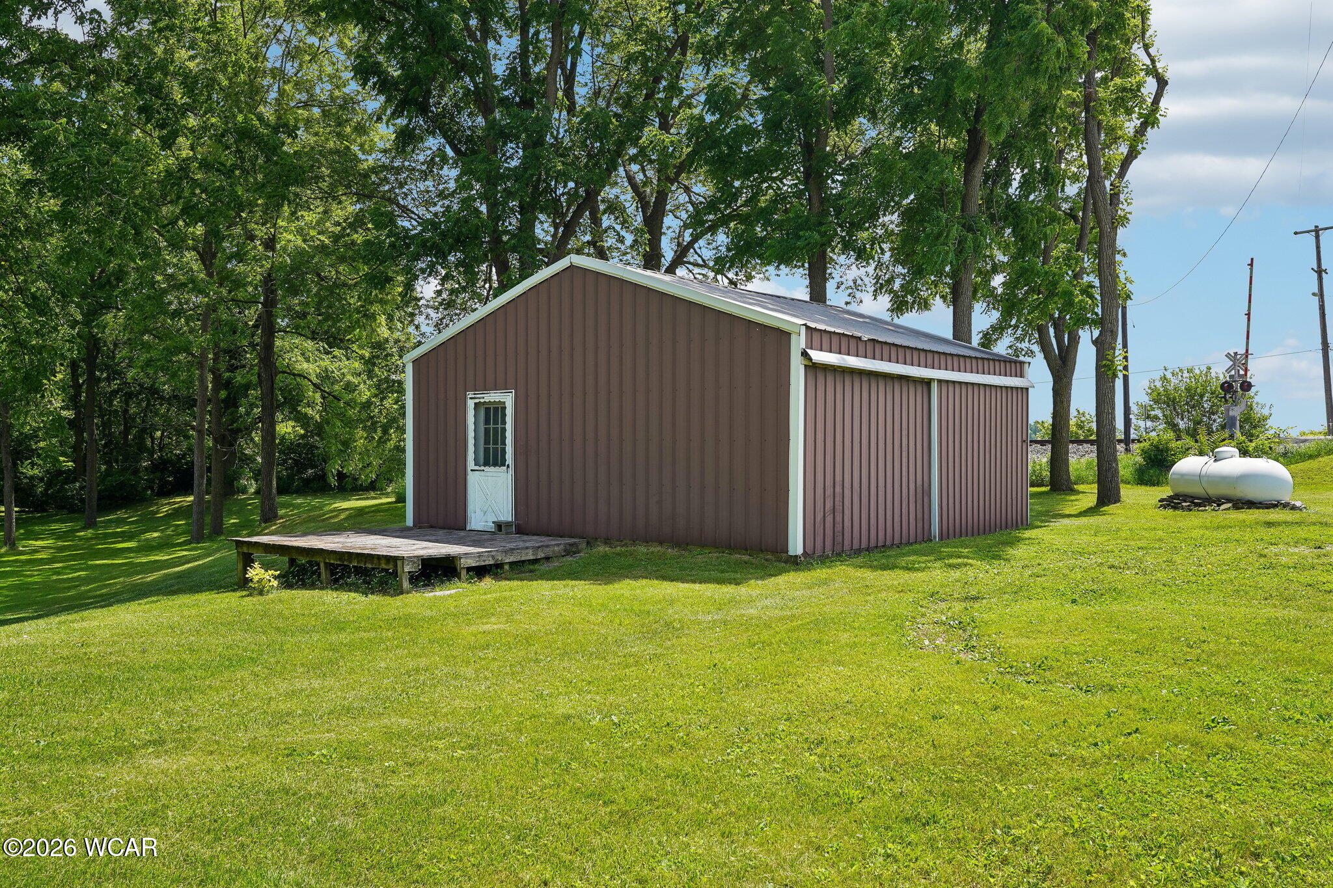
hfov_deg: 64.6
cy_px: 444
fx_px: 1055
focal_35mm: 28
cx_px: 666
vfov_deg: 45.7
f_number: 8
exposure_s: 1/200
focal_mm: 28.5
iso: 100
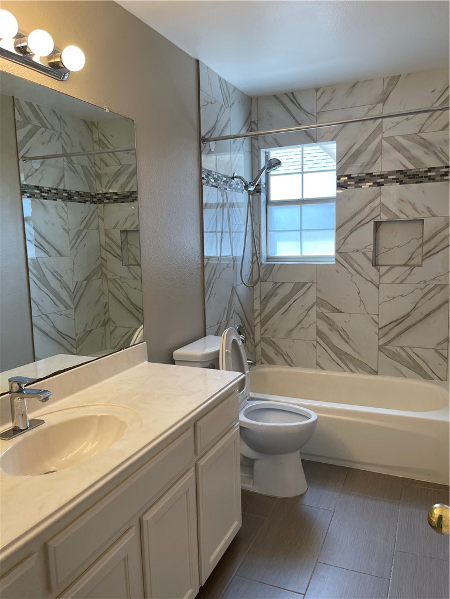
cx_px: 225
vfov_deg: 67.3
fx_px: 451
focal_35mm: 26
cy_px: 300
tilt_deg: -6.3
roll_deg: +0.8
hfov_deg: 53.1
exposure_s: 1/120
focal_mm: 5.1
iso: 50
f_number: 1.6
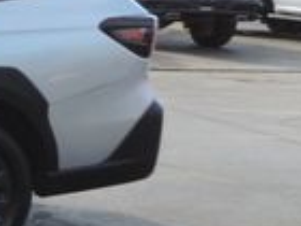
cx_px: -340
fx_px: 956
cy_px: 114
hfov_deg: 14.3
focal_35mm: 110
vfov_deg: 13.5
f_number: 3
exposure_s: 1/320
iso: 80
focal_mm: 4.3
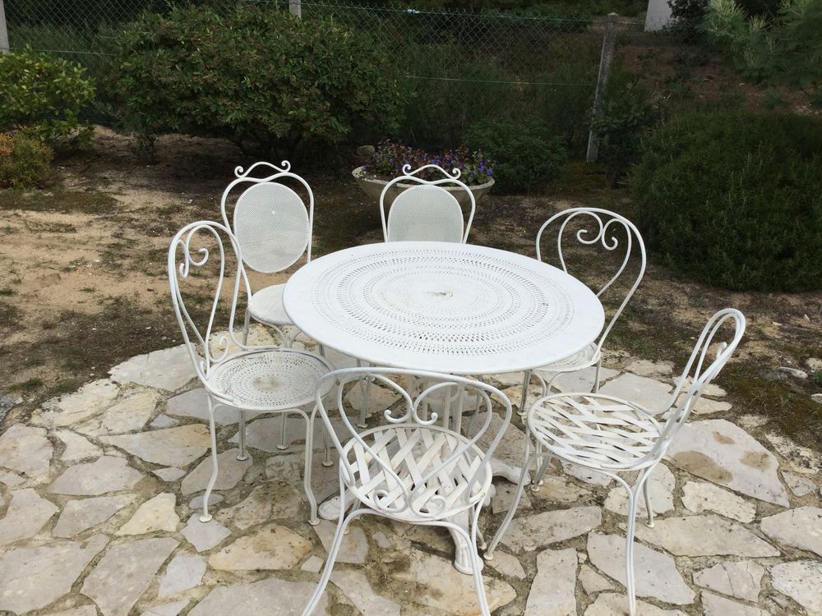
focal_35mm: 31
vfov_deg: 45.4
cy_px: 308
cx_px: 411
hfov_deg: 58.4
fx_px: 736
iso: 25
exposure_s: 1/1988
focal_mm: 3.3
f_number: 2.4
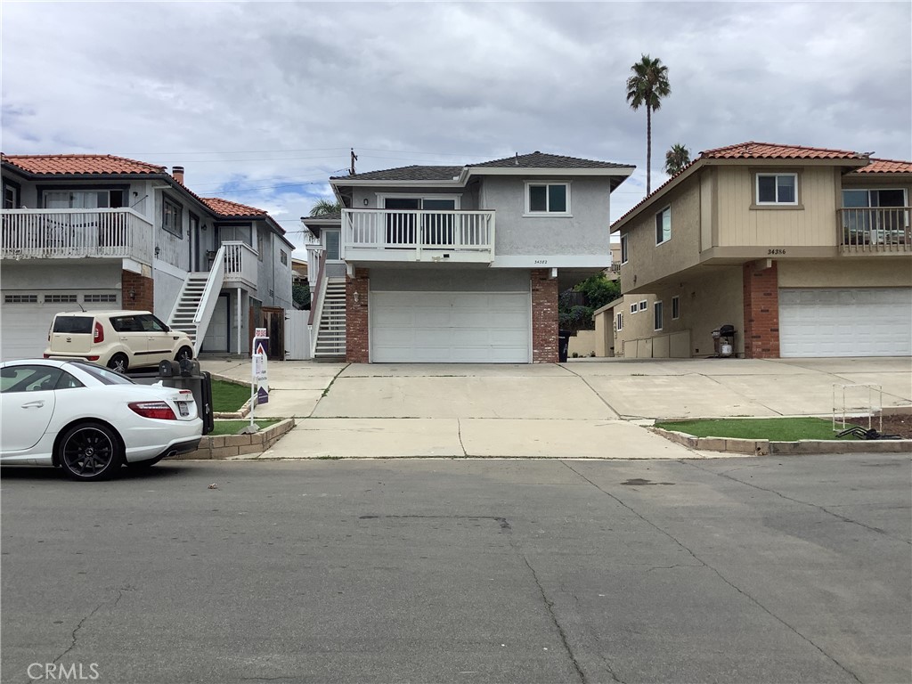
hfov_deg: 58.4
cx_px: 456
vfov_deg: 45.4
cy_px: 342
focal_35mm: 31
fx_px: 817
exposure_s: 1/1253
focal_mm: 3.3
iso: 25
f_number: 2.4
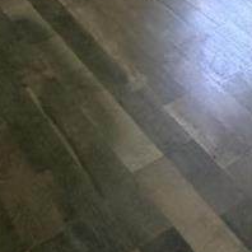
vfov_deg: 21.1
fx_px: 618
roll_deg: +0.2
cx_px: 381
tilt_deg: -23.6
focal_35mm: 75
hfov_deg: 19.9
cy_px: -70
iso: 320
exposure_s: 1/73
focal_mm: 2.22
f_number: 2.2
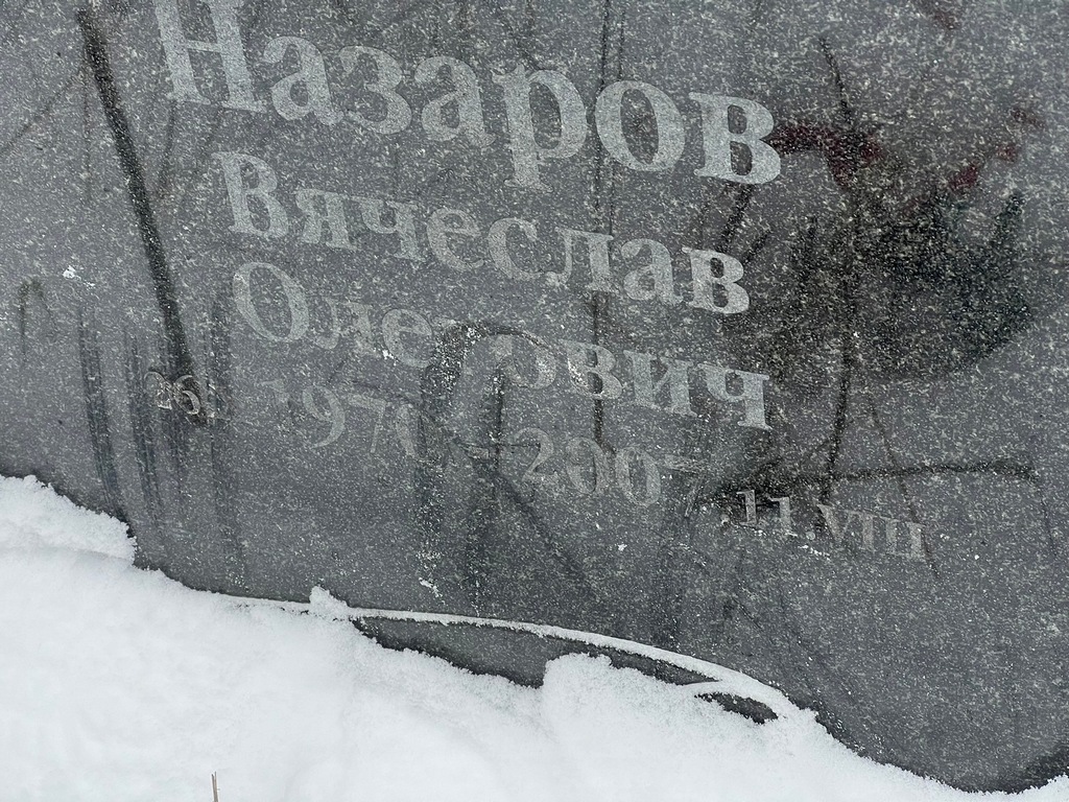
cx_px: 534
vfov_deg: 19.1
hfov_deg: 25.3
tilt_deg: -44.9
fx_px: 2378
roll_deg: +12.4
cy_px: 401
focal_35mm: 77
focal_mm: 9
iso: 40
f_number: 2.8
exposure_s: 1/99
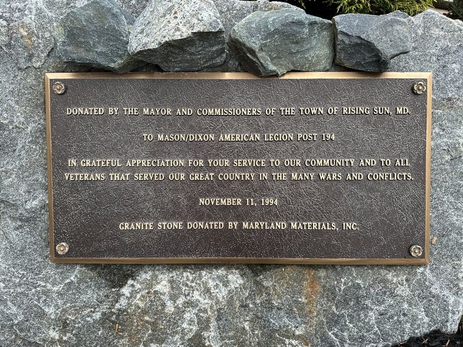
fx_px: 321
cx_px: 232
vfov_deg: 56.8
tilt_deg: -48.3
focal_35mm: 24
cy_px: 174
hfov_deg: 71.6
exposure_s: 1/1562
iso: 80
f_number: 1.78
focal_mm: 6.86
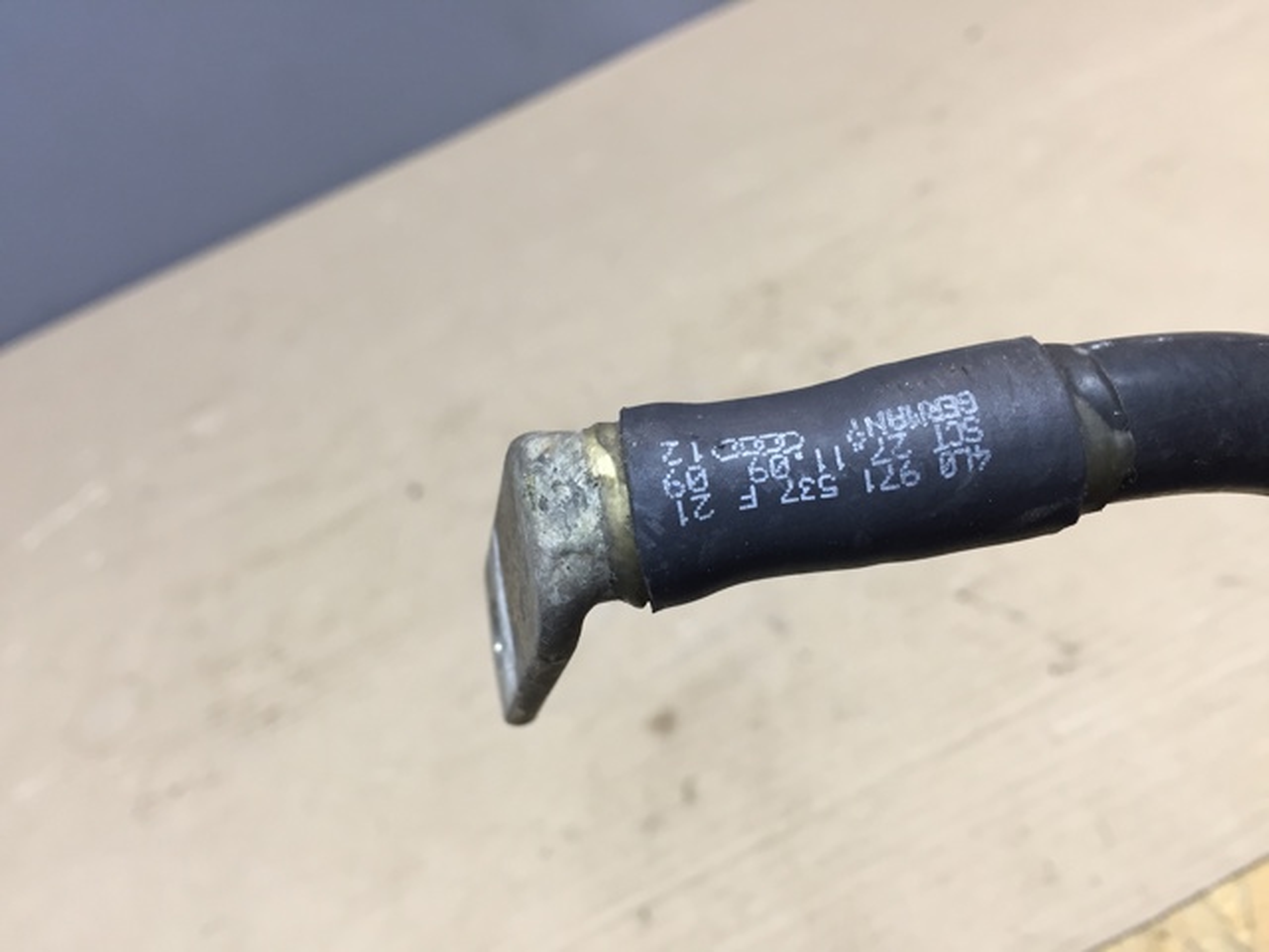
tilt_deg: -35.5
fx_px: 1063
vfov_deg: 48.2
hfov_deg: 61.7
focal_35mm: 29
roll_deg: +23.9
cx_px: 634
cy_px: 476
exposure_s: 1/33
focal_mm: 4.15
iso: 80
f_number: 2.2
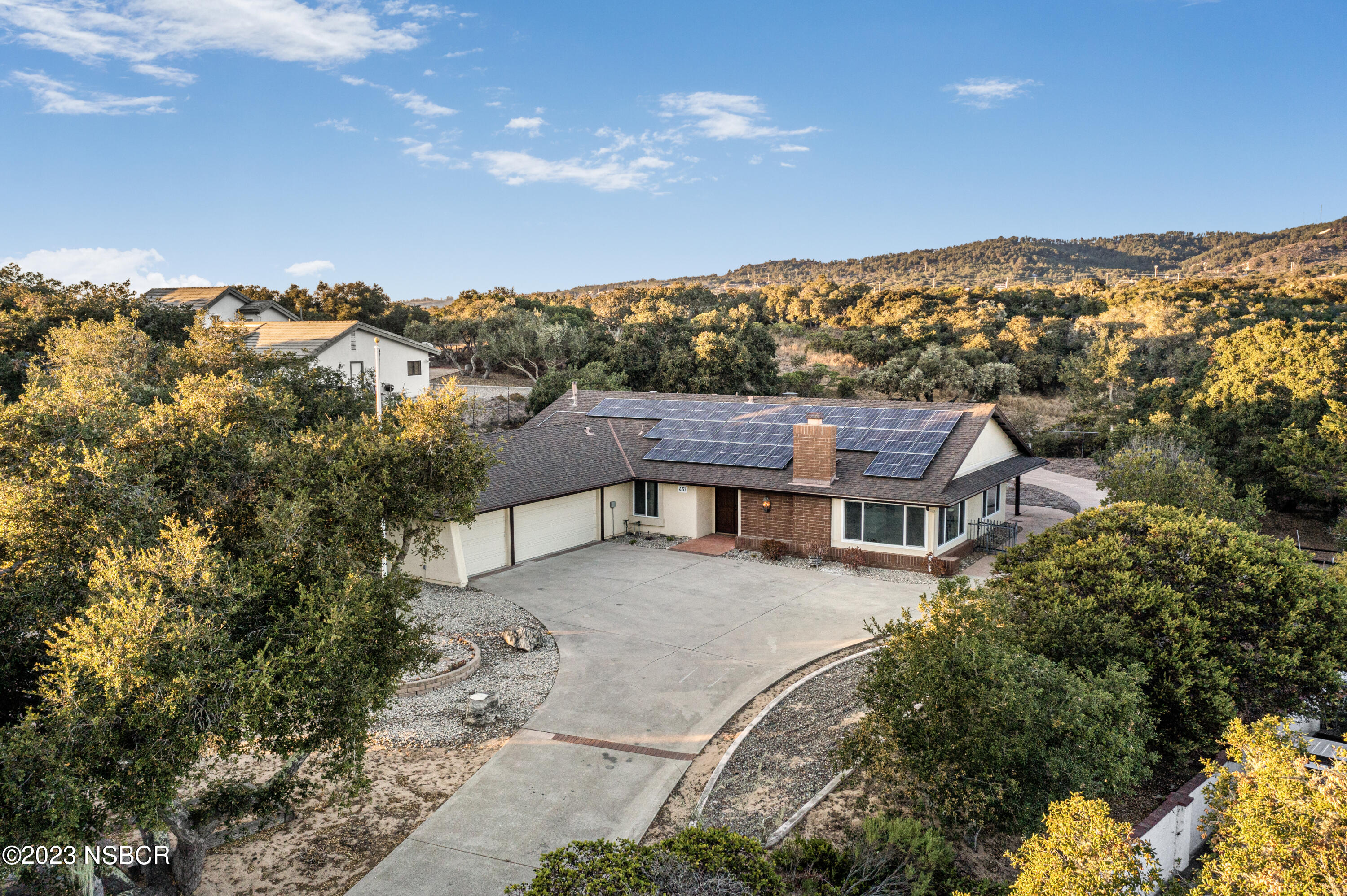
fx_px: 1047
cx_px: 674
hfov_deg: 65.5
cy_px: 448
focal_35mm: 28
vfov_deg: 46.4
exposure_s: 1/200
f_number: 4.5
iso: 100
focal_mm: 10.26
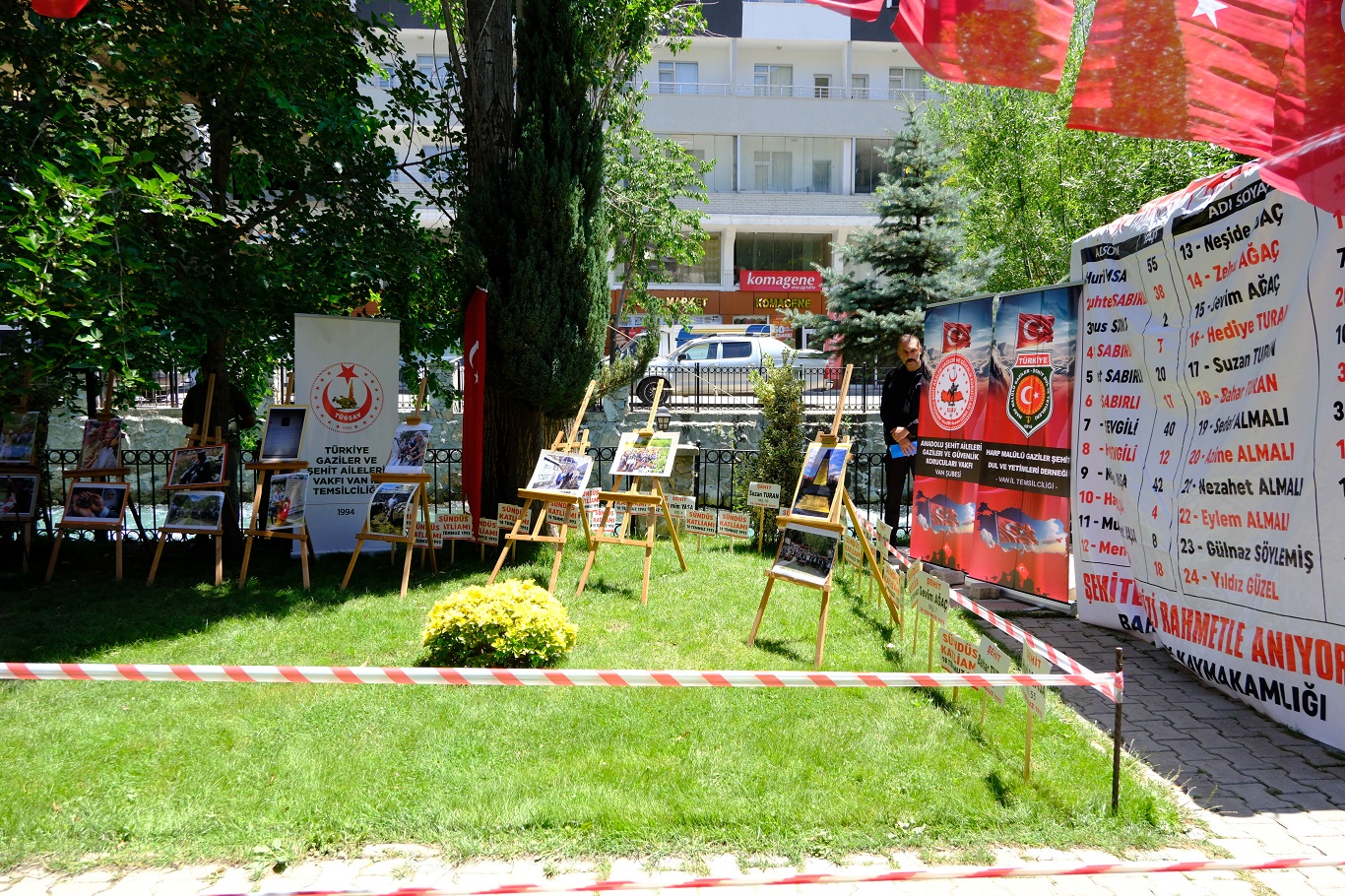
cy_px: 448
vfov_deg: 53.1
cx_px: 672
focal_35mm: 24
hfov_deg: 73.8
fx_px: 896
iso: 640
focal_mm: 16
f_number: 4.5
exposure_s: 1/1000
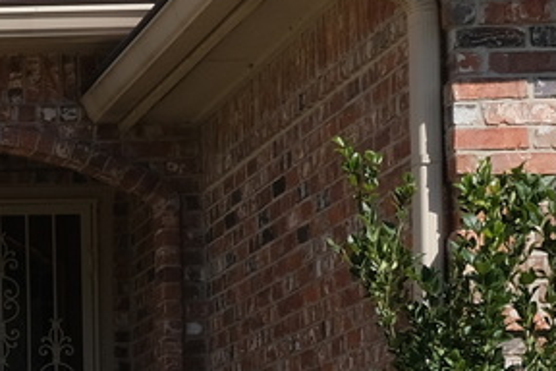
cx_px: -666
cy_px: 520
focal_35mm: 197
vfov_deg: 6.9
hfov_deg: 9.5
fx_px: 3042
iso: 320
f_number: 13
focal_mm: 23
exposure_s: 1/250
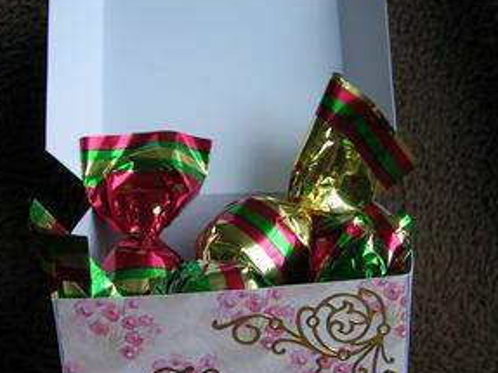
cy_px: 231
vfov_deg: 26.5
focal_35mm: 55
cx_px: 239
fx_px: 791
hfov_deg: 34.9
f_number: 2.8
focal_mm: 5.4
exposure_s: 1/123
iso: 50
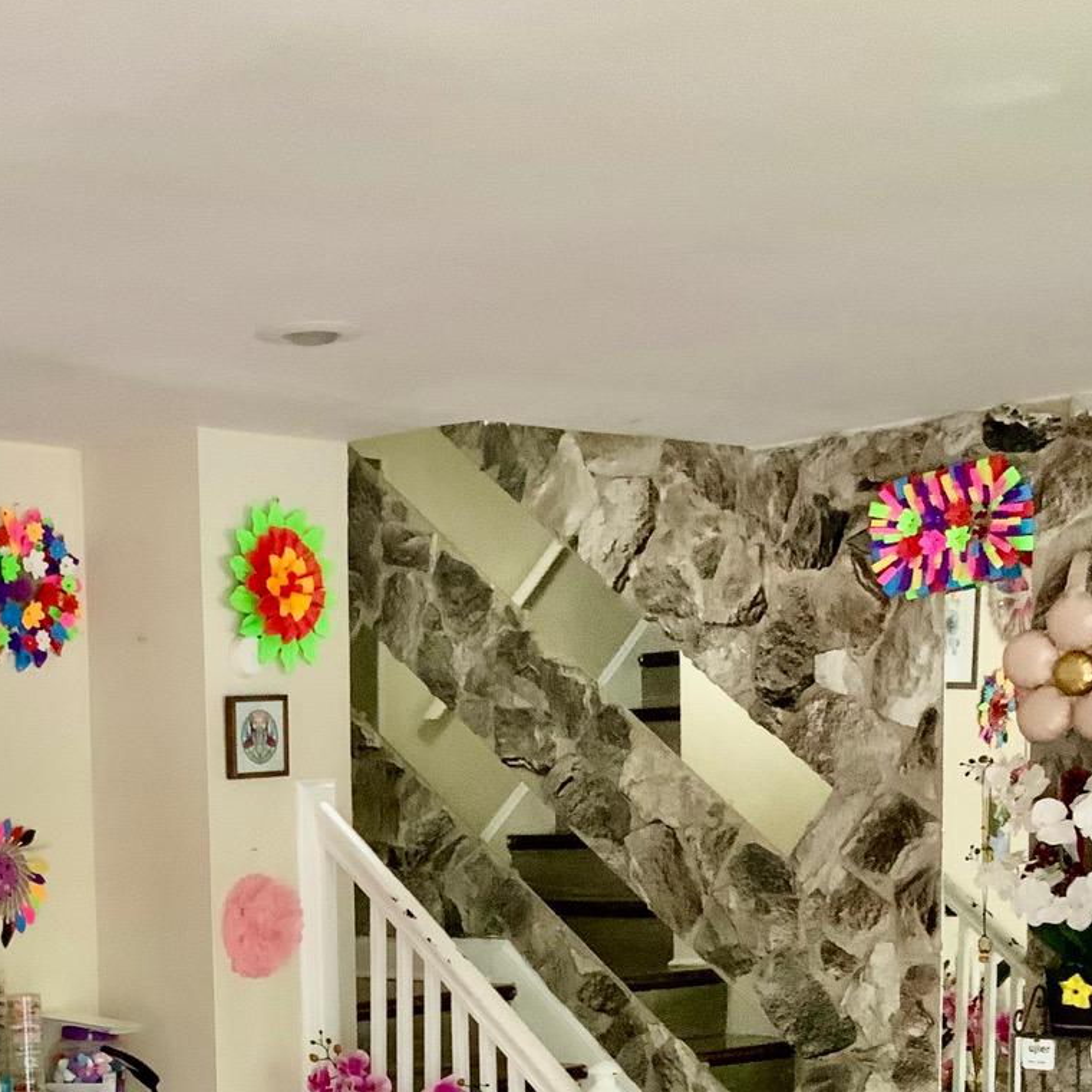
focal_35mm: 69
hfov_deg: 24.8
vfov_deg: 24.1
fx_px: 2463
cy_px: 1046
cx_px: 291
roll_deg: +1.7
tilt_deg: -6.8
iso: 250
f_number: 1.8
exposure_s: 1/40
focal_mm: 3
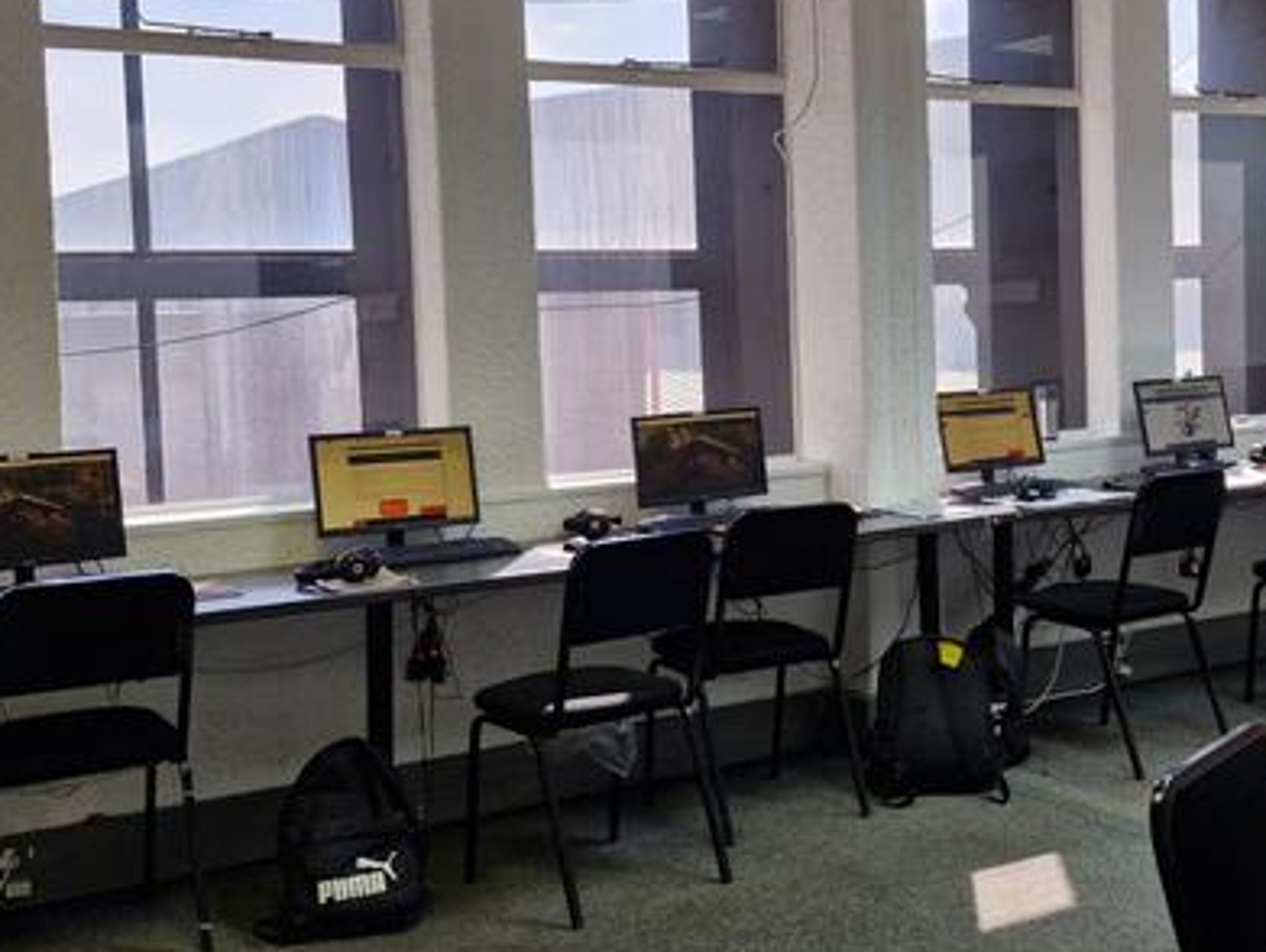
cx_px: 848
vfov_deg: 30.9
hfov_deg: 39.9
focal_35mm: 47
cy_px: 405
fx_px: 1721
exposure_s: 1/100
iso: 125
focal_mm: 5.54
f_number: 1.8
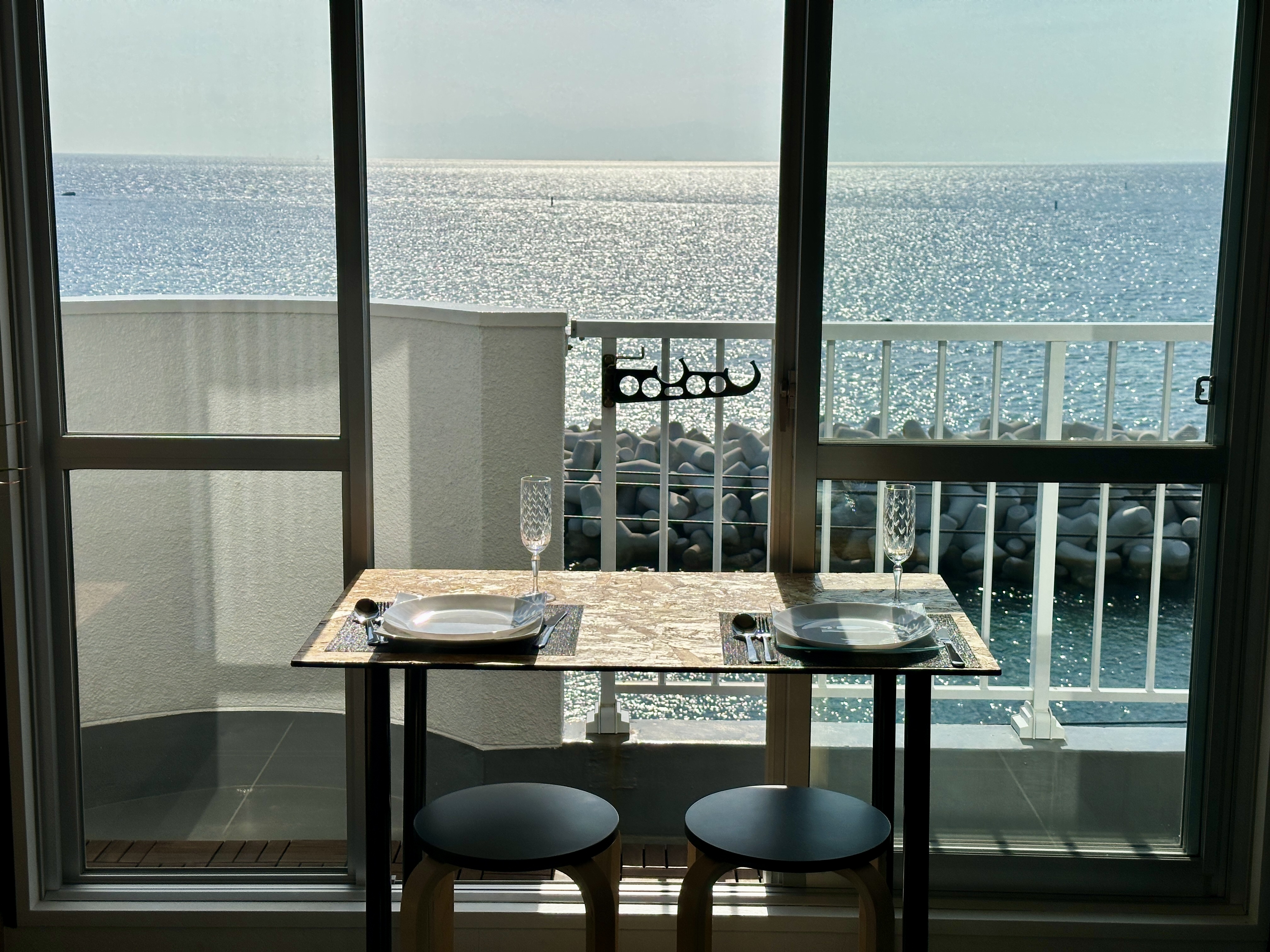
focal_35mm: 48
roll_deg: -1.1
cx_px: 635
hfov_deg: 39.7
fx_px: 1761
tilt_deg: -10.3
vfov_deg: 30.3
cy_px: 476
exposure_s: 1/10870
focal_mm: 6.86
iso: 64
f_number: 1.78
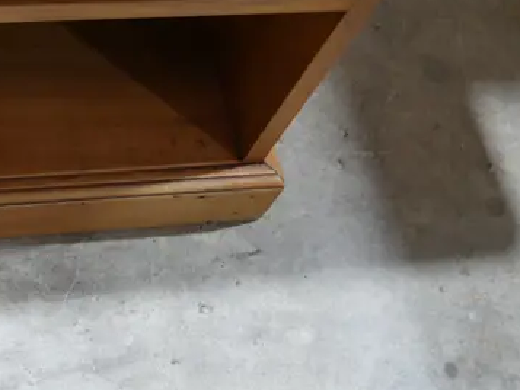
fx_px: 1292
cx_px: -19
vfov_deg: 16.6
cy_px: -42
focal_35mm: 86
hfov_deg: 21.8
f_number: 3.6
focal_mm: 15
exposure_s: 1/60
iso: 500
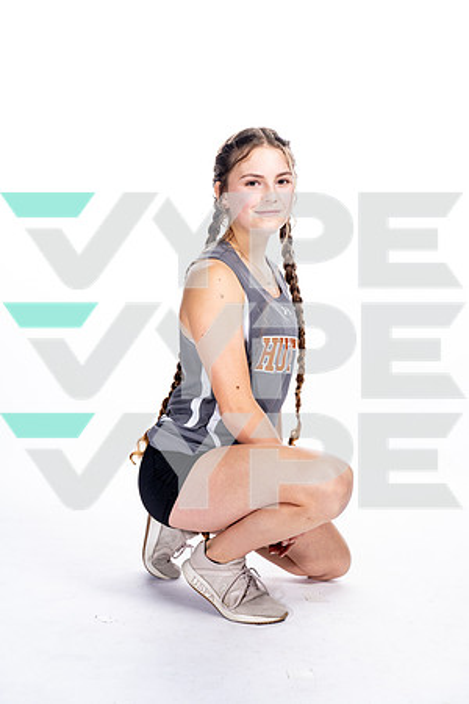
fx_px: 1094
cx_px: 234
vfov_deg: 35.6
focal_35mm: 56
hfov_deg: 24.2
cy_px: 352
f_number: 5
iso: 400
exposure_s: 1/250
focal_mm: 56
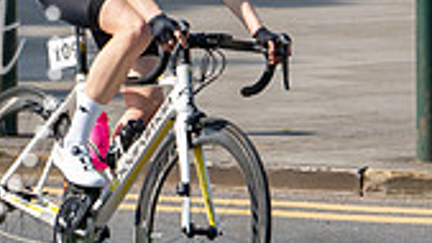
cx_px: 220
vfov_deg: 3.0
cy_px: -83
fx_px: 4604
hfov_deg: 5.4
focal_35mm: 402
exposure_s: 1/640
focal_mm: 112
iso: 200
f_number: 5
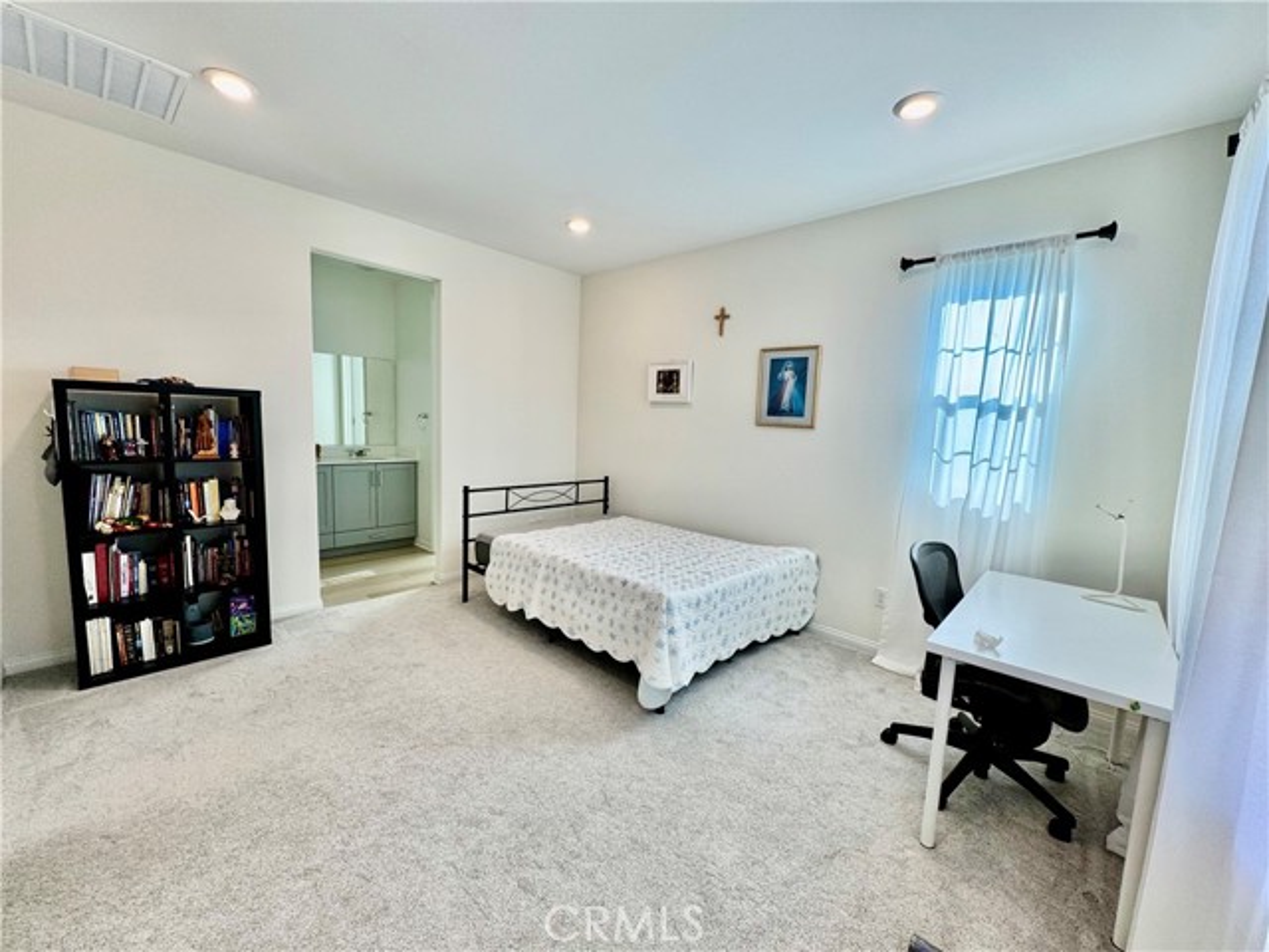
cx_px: 634
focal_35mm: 14
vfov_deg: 85.7
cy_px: 476
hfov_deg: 102.1
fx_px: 513
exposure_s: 1/120
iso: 64
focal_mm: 2.22
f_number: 2.2
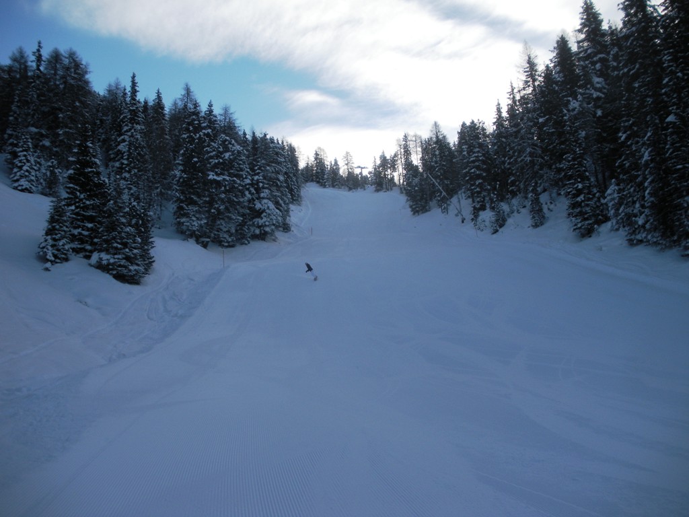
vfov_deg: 39.7
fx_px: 717
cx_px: 344
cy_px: 258
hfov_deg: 51.4
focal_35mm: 36
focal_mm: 6.3
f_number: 3.5
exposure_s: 1/476
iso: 64
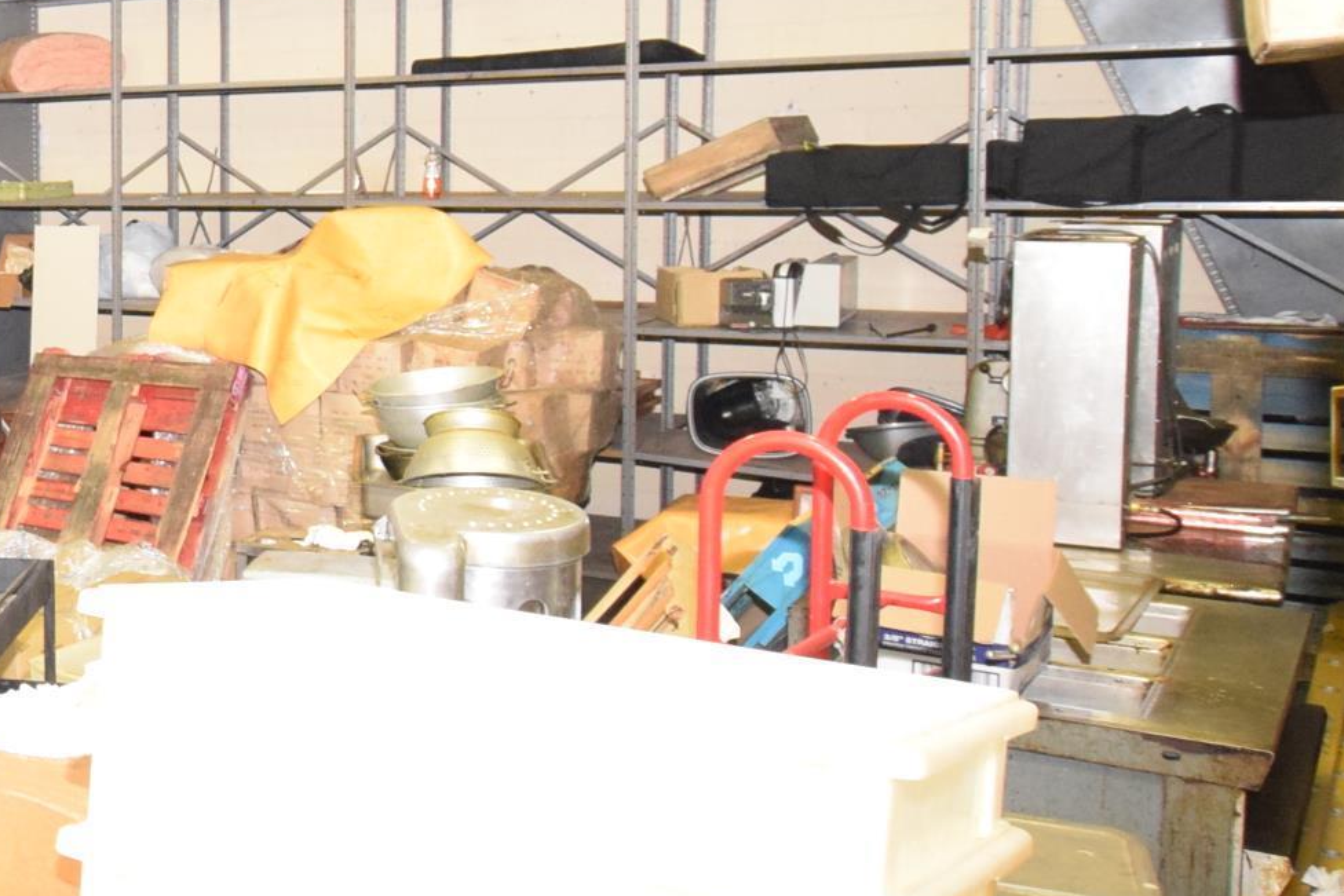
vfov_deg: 29.0
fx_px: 1717
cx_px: -248
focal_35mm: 46
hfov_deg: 34.6
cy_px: 279
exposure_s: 1/60
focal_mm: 10
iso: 2500
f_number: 4.5
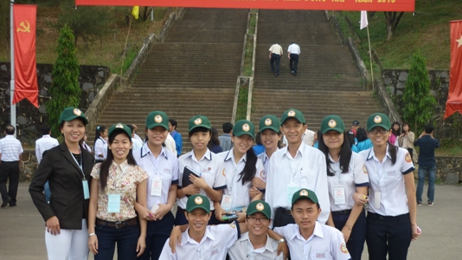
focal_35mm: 47
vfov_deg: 25.2
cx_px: 255
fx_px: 576
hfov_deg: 43.7
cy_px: 183
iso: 80
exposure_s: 1/200
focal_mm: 5.9
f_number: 2.9
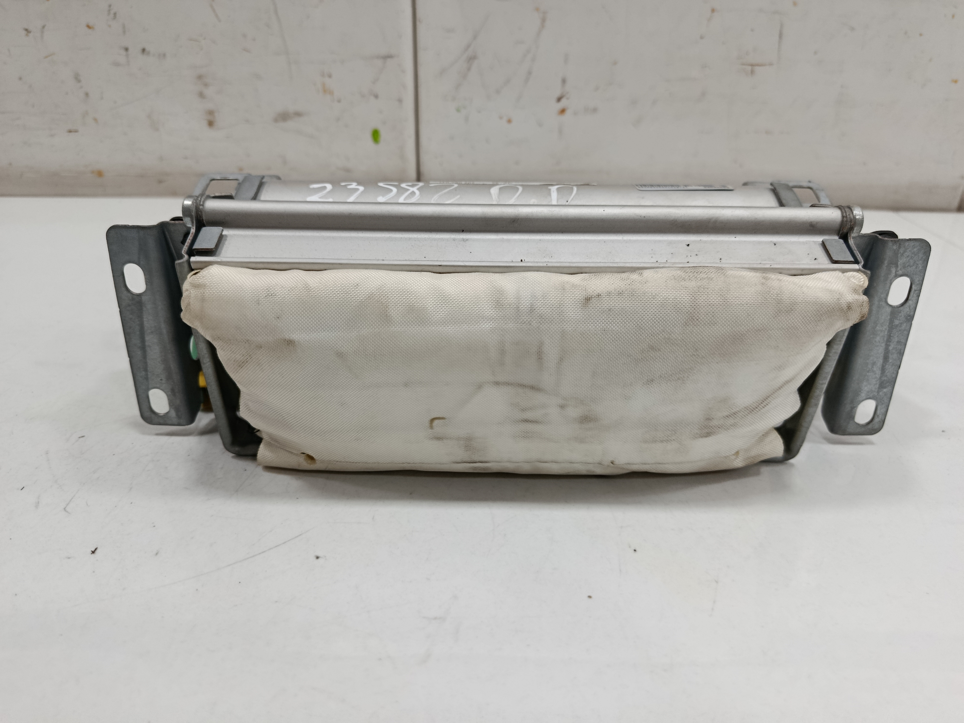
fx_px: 668
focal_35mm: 24
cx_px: 482
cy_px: 362
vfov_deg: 56.8
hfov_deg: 71.6
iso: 985
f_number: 1.7
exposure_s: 1/100
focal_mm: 5.24
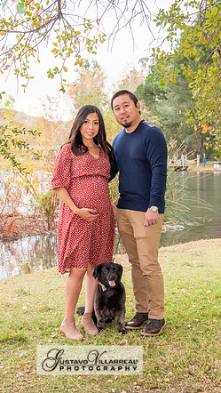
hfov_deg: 18.8
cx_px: 90
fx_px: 666
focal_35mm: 64
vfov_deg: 32.8
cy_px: 194
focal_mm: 40
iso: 800
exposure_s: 1/125
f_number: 5
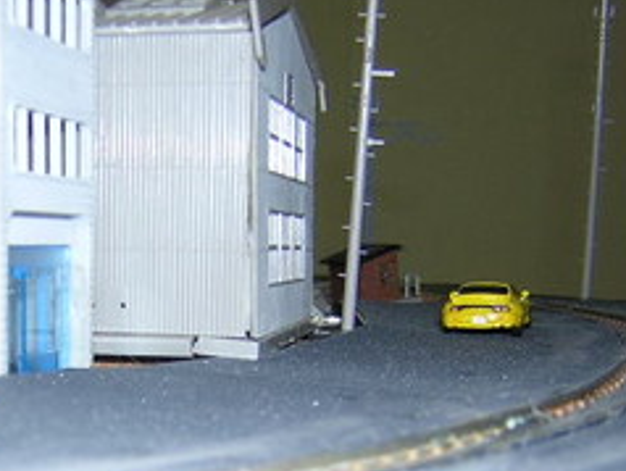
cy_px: 387
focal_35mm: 68
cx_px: 176
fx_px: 1231
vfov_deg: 21.3
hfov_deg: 28.2
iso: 100
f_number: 2.6
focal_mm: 4.7
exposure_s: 1/60.1
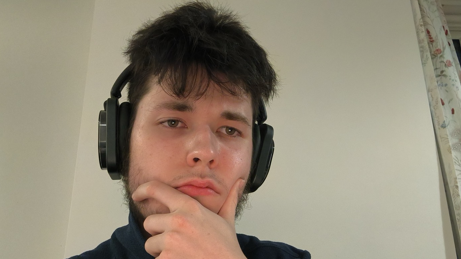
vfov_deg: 36.6
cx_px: 232
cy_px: 150
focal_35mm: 32
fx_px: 391
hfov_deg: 61.0
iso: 961
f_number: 2.2
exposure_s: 1/50
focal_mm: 3.61
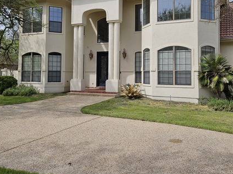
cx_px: 118
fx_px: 235
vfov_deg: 40.1
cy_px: 58
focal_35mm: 35
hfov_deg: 52.7
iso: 25
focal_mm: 5.4
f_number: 1.8
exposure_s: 1/2077
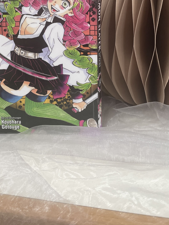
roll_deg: +4.8
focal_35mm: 42
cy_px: 47
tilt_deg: -12.0
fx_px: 273
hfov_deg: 34.0
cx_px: 55
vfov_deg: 42.9
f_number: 1.6
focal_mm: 4.2
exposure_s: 1/118
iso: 100
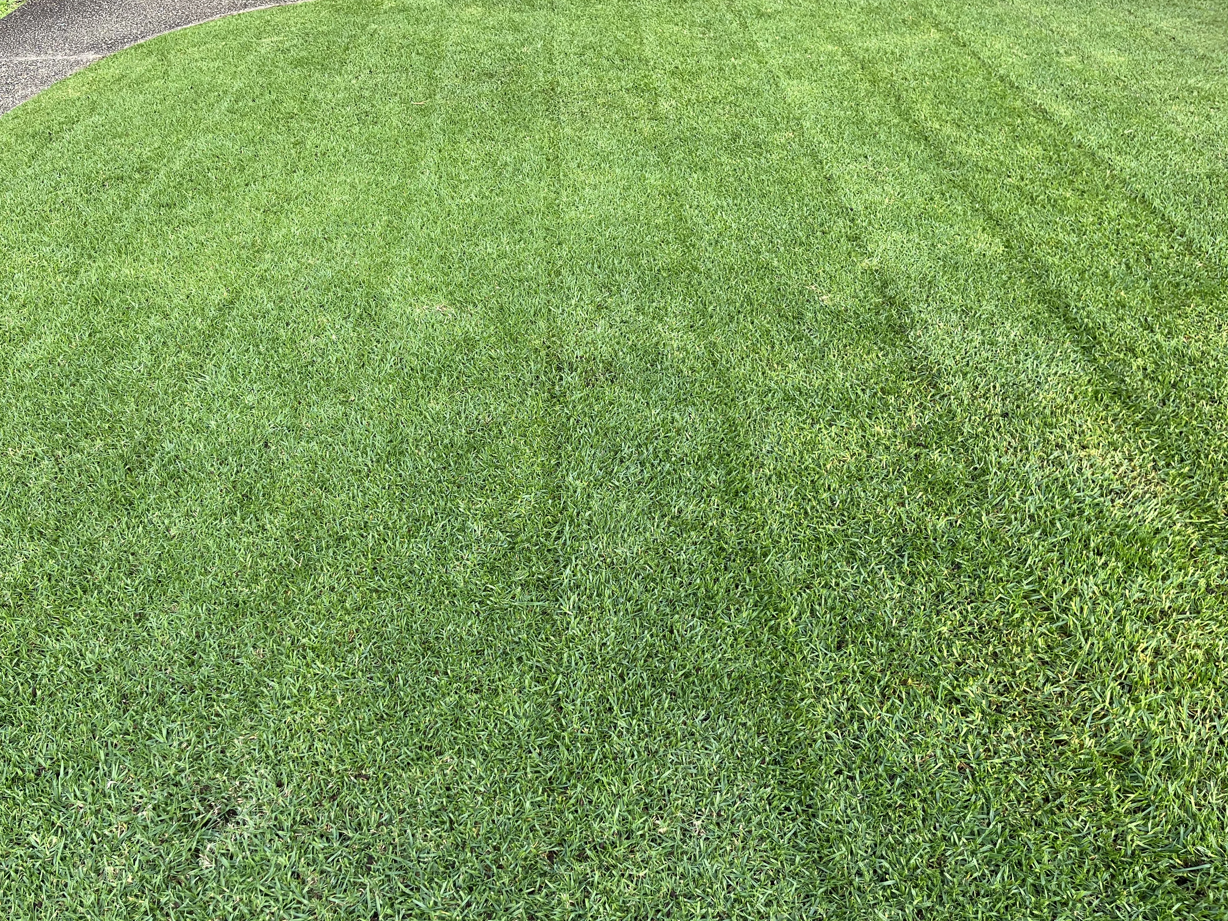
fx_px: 1029
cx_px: 564
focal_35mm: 29
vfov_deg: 48.2
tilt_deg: -36.2
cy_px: 499
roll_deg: -0.7
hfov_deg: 61.6
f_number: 1.6
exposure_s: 1/122
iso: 32
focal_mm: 5.1
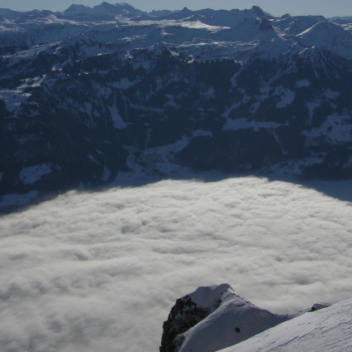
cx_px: 178
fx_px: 644
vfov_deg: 30.0
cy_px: 86
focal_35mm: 56
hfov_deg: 30.6
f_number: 8
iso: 50
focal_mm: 8.9
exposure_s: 1/694
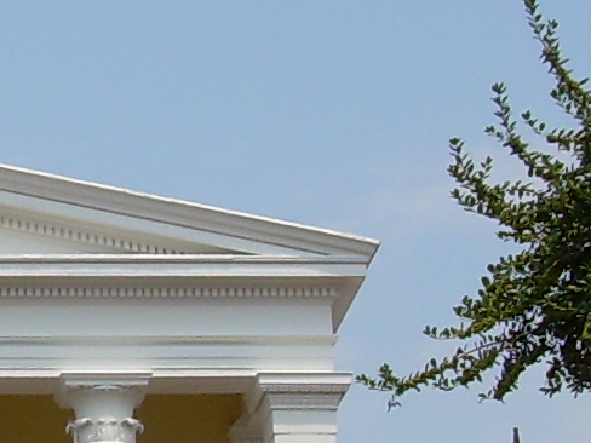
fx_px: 3022
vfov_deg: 8.4
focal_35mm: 177
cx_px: -191
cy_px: 225
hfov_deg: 10.9
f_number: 4.6
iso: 50
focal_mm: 6.3
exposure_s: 1/648
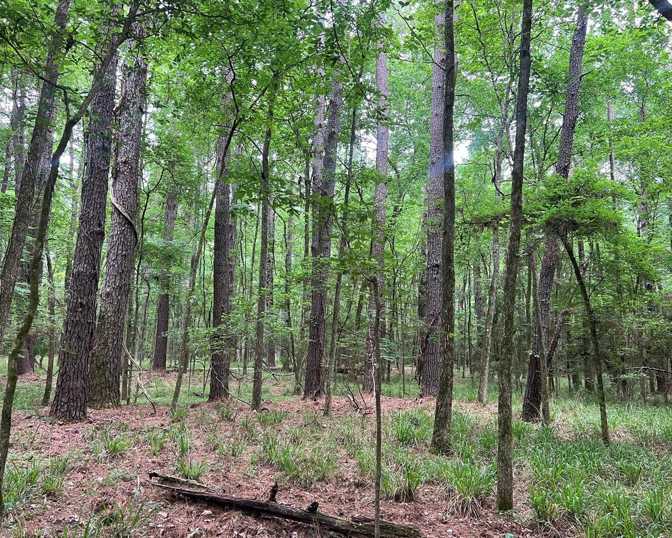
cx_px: 350
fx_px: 557
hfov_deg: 62.2
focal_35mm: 28
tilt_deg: +7.8
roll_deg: -0.9
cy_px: 264
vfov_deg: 51.5
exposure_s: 1/90
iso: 125
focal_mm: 5.7
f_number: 1.5
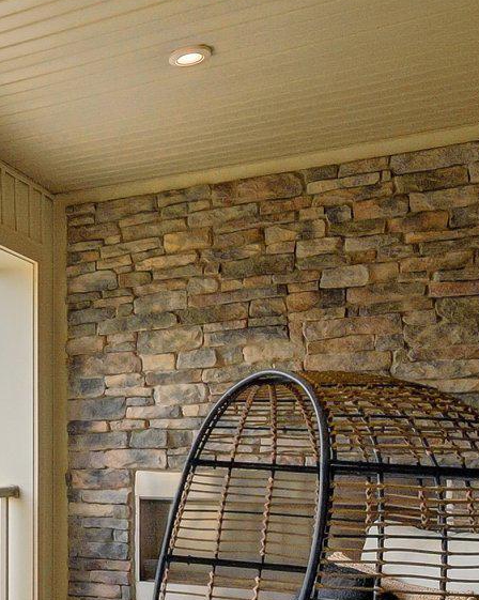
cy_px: 444
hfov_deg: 25.2
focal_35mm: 48
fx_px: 852
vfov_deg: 37.9
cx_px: -206
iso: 100
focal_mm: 14
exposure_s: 1/500
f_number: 8
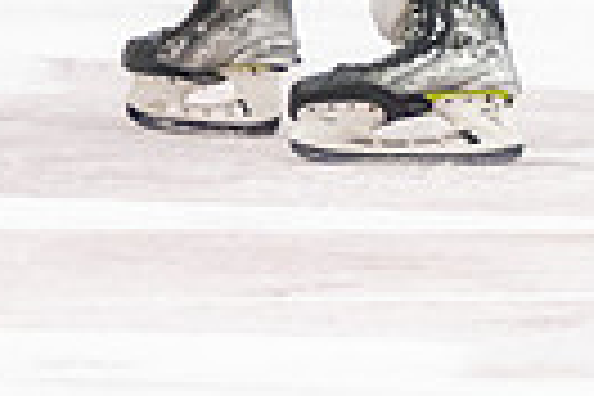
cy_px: -585
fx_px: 23923
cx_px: 211
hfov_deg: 1.4
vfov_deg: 0.9
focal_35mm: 1450
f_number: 2.8
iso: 4000
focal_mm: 170
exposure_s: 1/640
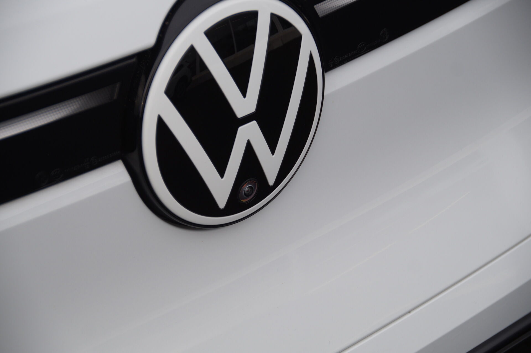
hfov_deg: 15.2
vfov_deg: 10.1
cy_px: 176
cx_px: 266
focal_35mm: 135
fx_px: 1990
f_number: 5.6
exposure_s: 1/160
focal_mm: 90
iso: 100
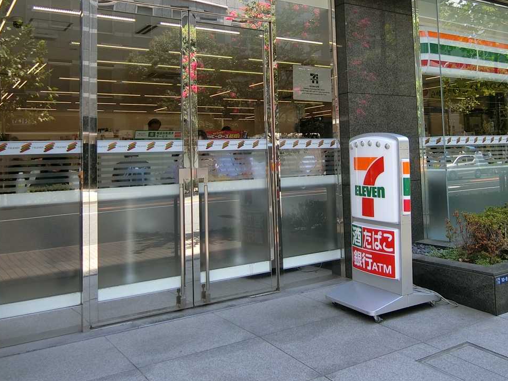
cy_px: 111
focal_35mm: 35
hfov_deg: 52.5
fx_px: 514
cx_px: 289
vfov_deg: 39.9
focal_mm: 4.6
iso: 80
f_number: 2.8
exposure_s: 1/250
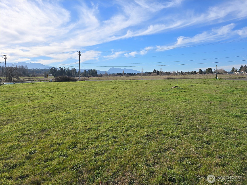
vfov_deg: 58.9
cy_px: 92
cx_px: 124
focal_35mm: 23
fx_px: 164
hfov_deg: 73.9
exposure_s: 1/825
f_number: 1.7
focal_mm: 6.3
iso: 12
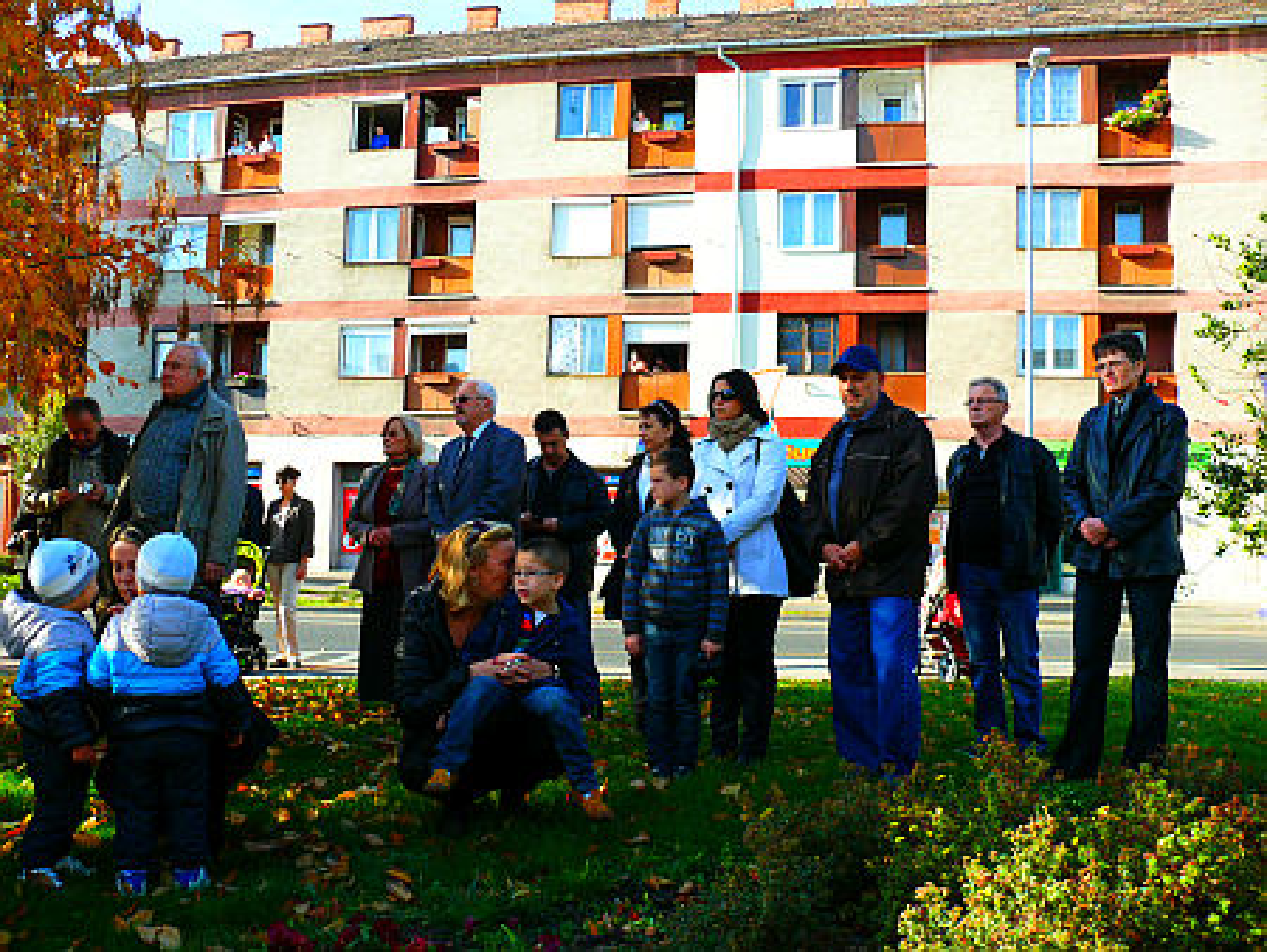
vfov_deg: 40.7
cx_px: 634
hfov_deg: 52.6
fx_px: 1282
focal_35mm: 35
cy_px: 476
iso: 100
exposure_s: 1/200
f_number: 4
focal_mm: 7.4
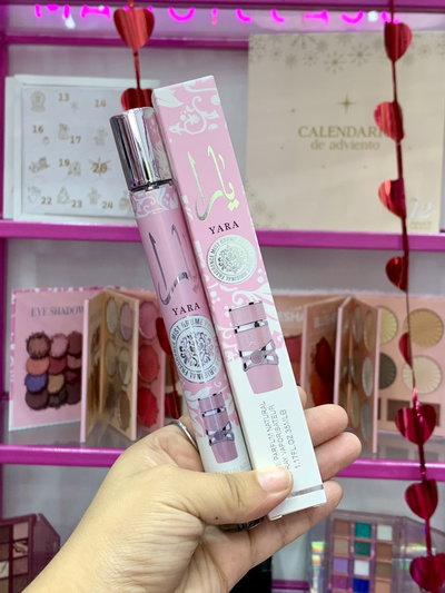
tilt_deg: -3.3
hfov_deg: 53.1
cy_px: 296
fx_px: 445
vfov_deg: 67.3
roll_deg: -2.1
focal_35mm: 26
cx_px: 222
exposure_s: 1/100
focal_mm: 4.25
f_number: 1.8
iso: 50
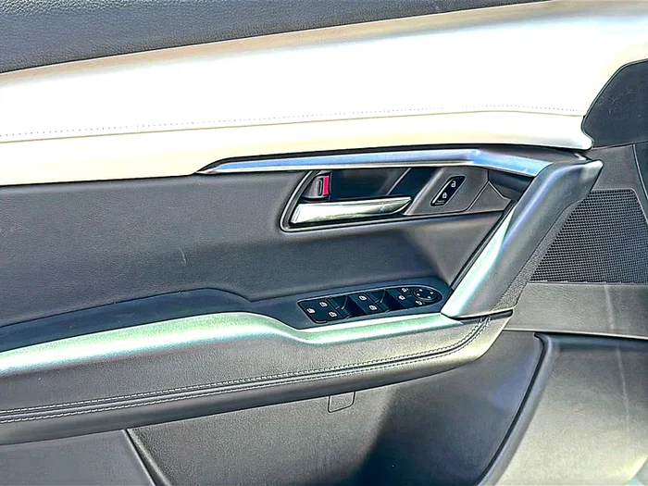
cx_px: 324
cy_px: 243
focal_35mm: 35
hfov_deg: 52.6
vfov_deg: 40.7
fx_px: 655
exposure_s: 1/643
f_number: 1.78
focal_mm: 6.86
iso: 80
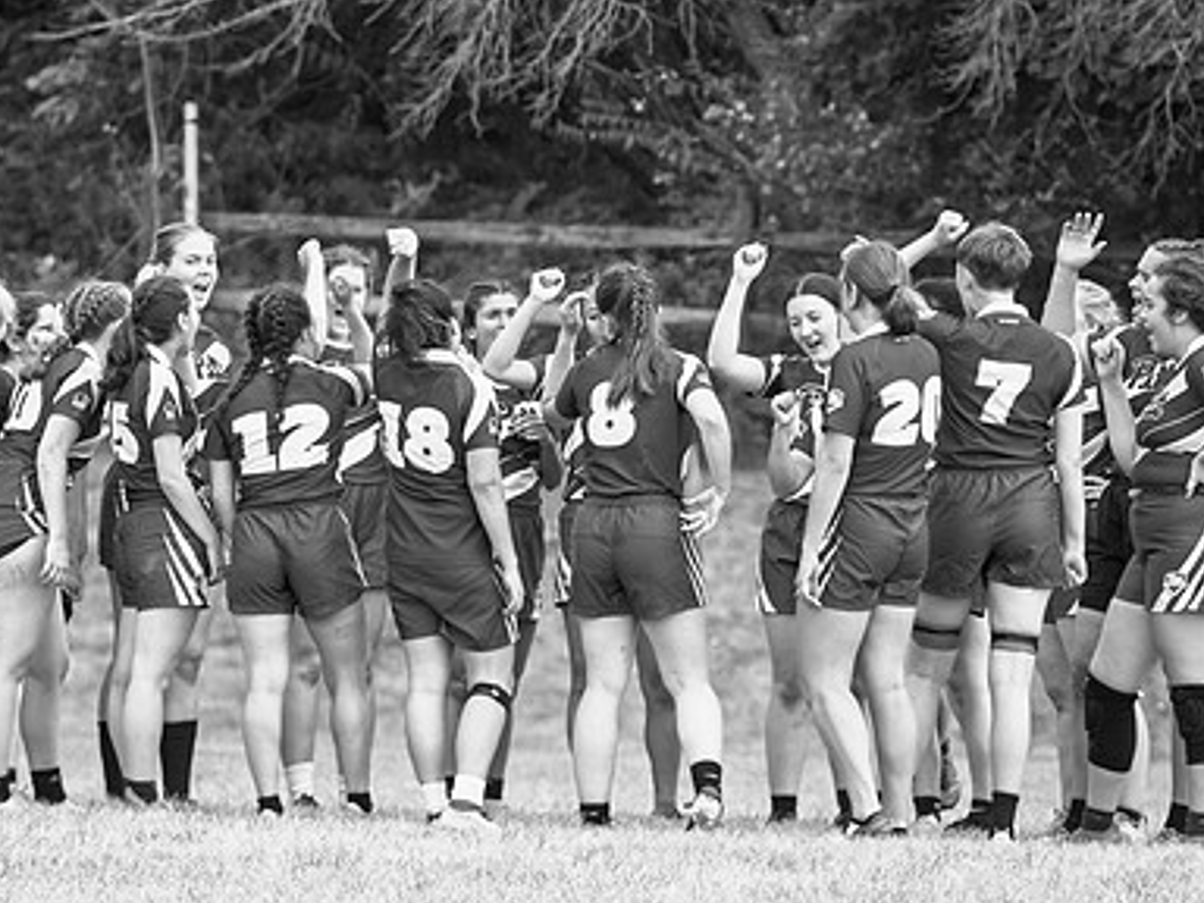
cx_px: 430
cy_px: 376
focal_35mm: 858
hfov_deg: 2.3
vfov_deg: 1.7
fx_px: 29843
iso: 500
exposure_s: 1/1000
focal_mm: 380
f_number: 6
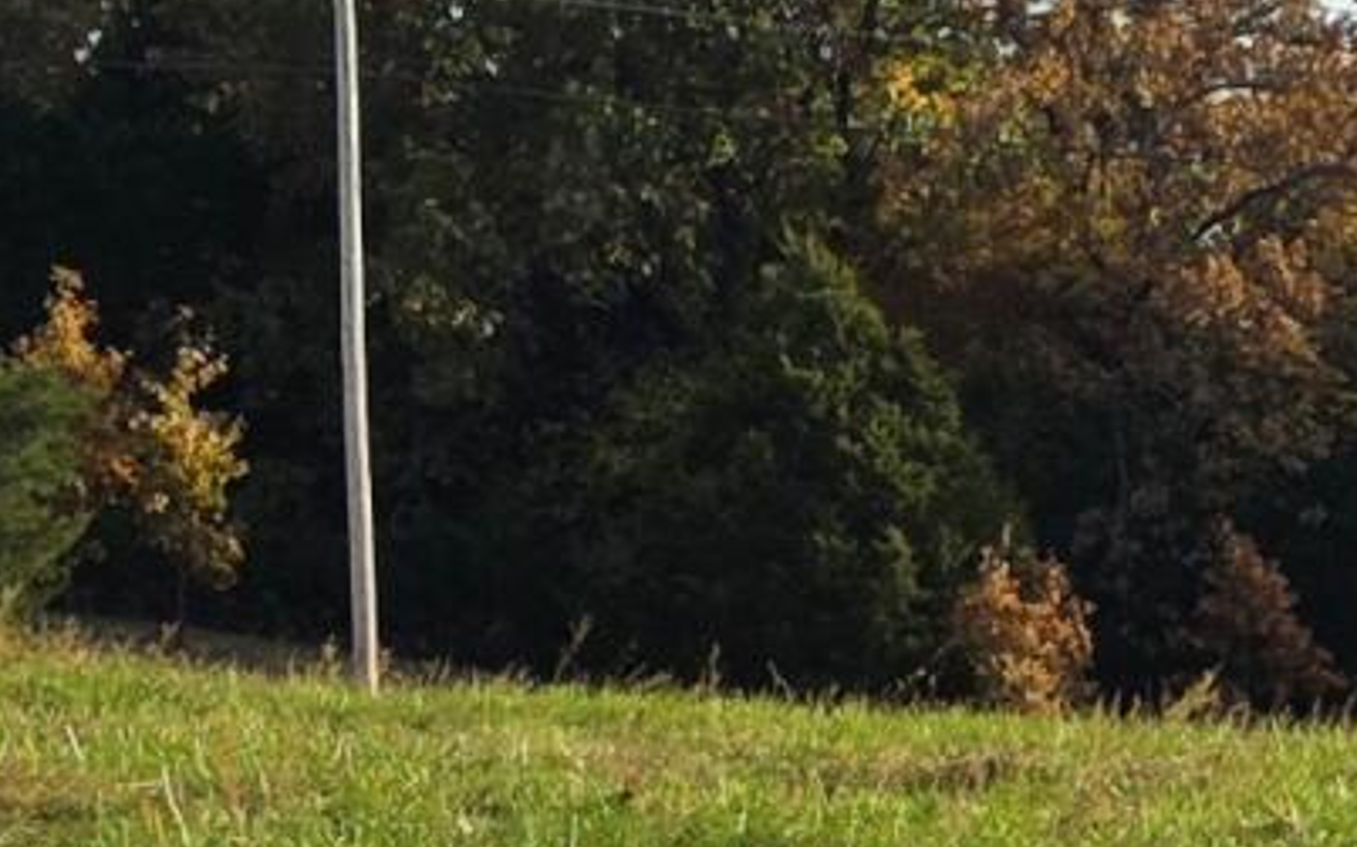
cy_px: 1394
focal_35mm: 182
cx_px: 1222
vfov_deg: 7.1
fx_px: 6729
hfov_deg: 11.4
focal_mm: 6.3
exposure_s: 1/5000
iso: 80
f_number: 1.7
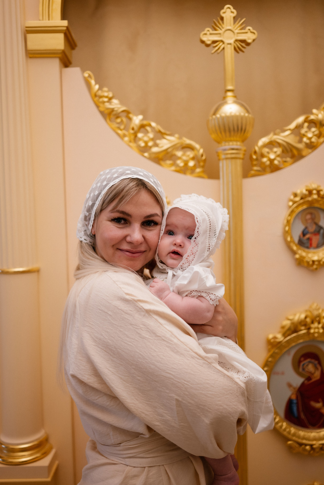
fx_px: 472
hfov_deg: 37.9
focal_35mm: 35
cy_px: 242
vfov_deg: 54.4
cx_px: 162
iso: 640
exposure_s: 1/250
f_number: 1.8
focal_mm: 35
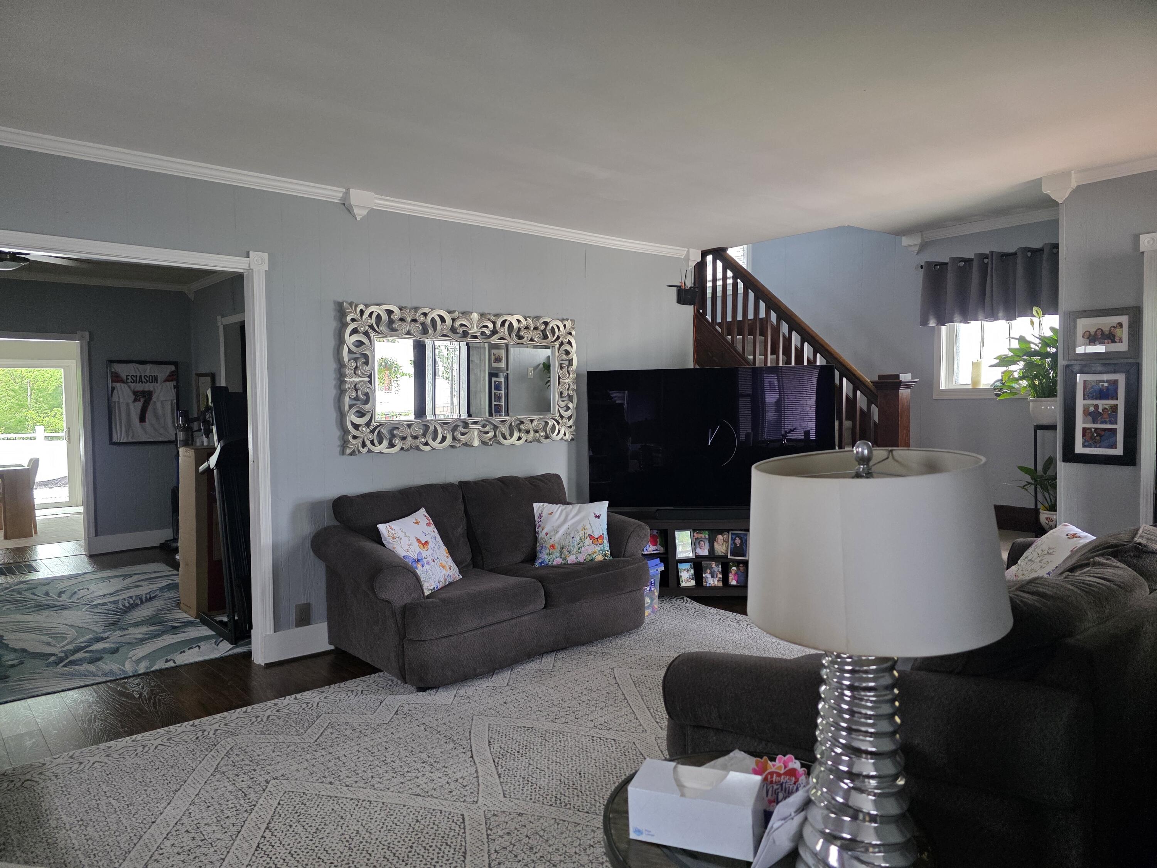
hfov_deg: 73.9
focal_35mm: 23
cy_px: 434
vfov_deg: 58.9
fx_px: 769
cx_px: 578
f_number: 1.7
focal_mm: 6.3
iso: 320
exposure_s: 1/120
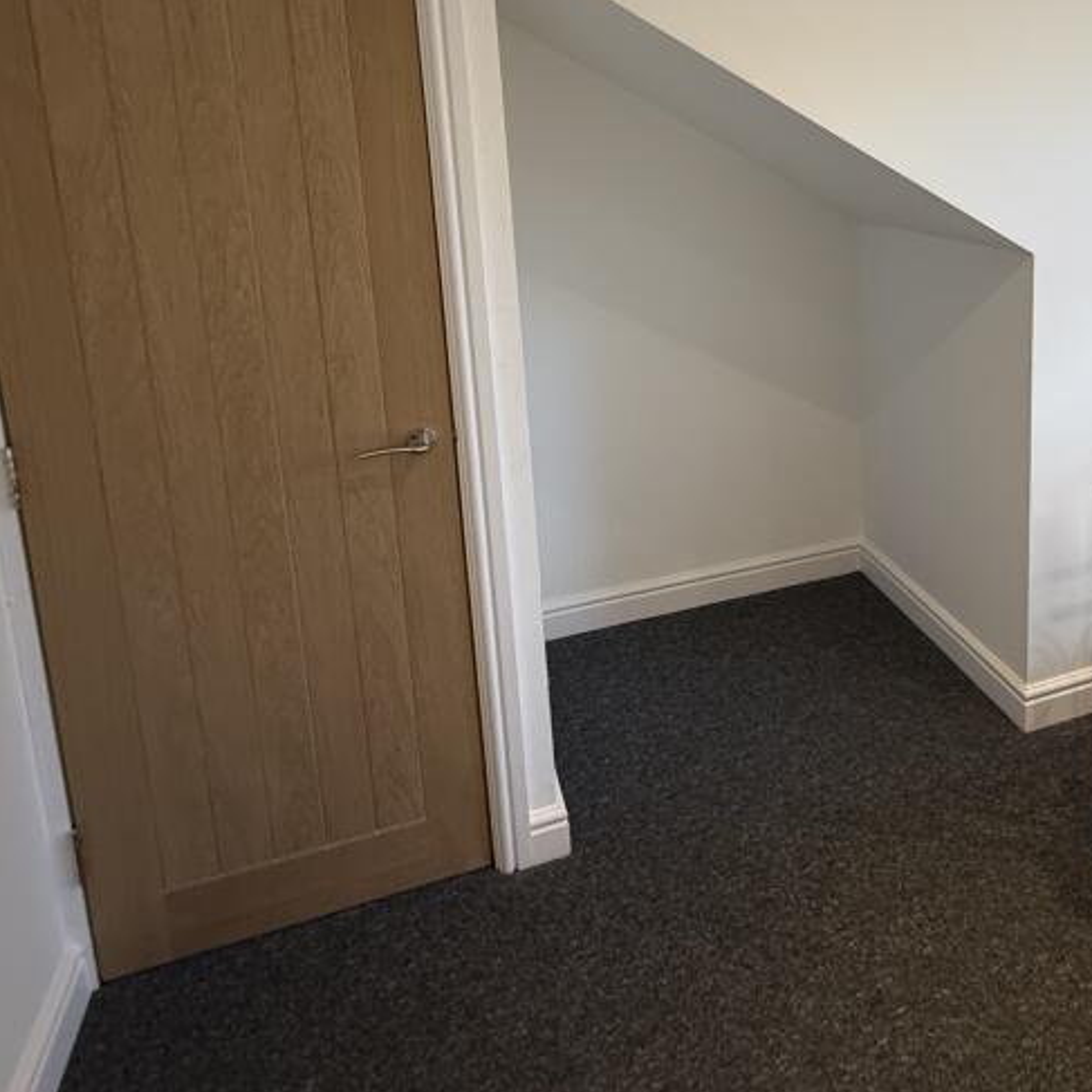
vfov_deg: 57.7
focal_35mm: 26
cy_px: 267
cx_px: 749
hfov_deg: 59.2
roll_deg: +0.3
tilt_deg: -10.9
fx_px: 928
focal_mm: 2.22
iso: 200
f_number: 2.2
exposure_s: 1/100
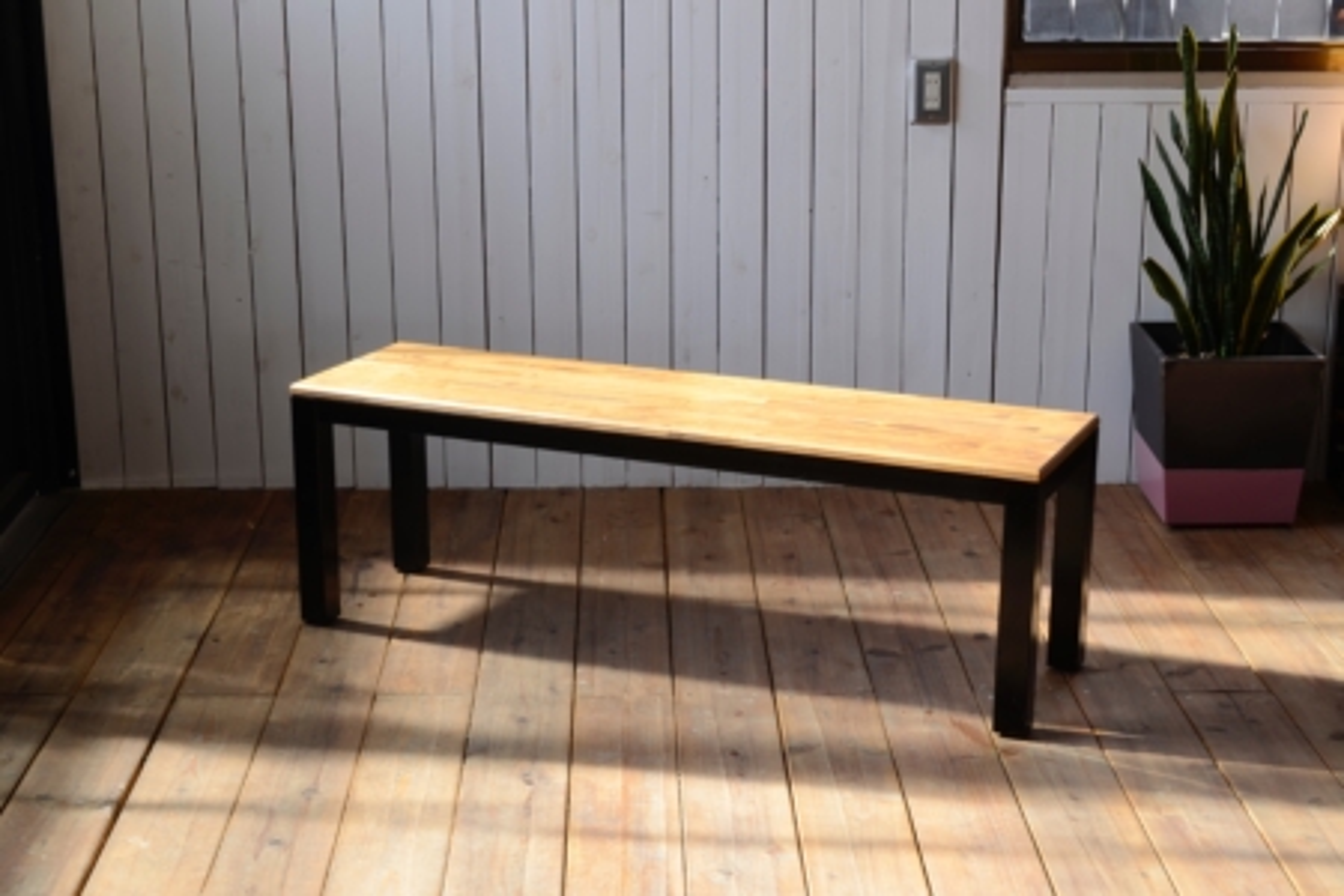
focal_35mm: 60
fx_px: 2240
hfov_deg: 33.4
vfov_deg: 22.6
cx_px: 672
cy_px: 448
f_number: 16
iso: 100
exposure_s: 1/5
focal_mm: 40
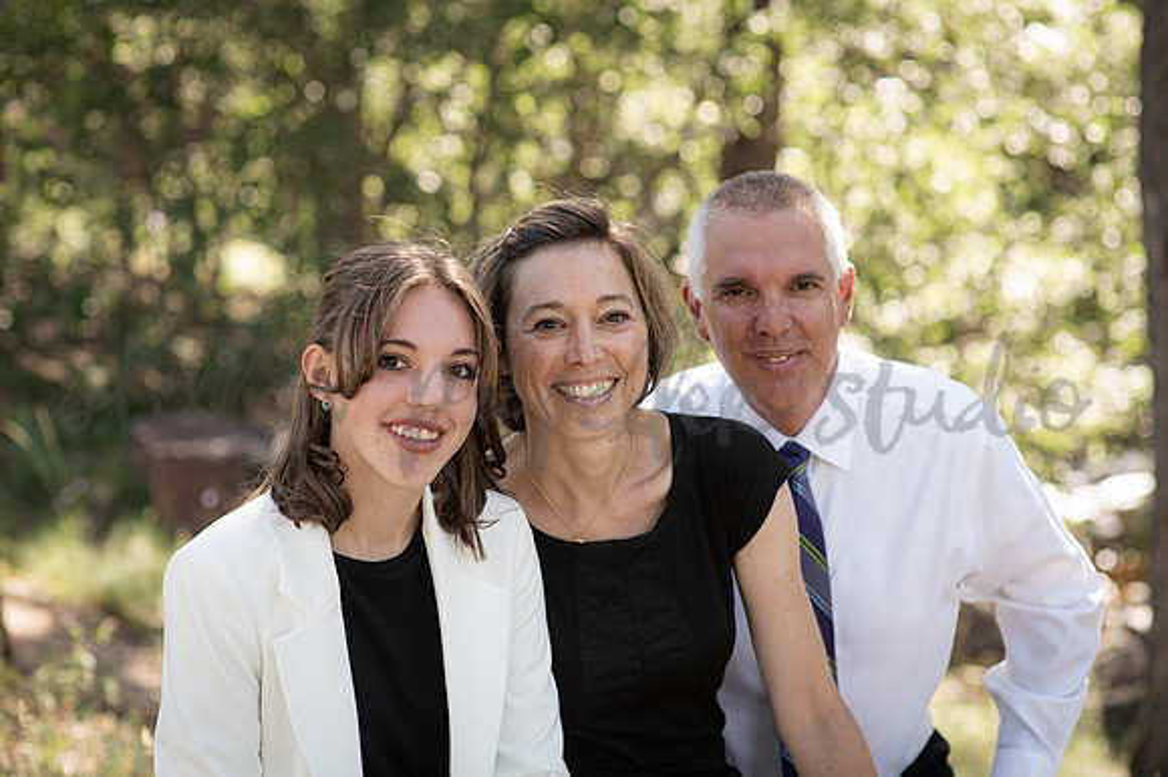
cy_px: 388
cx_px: 584
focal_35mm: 85
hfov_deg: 23.9
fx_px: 2756
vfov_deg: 16.1
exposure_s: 1/500
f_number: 3.5
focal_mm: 85
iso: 400
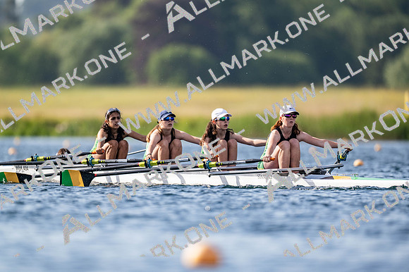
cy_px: 136
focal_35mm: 600
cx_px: 204
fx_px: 6814
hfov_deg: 3.4
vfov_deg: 2.3
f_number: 4
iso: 320
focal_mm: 600
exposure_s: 1/2500
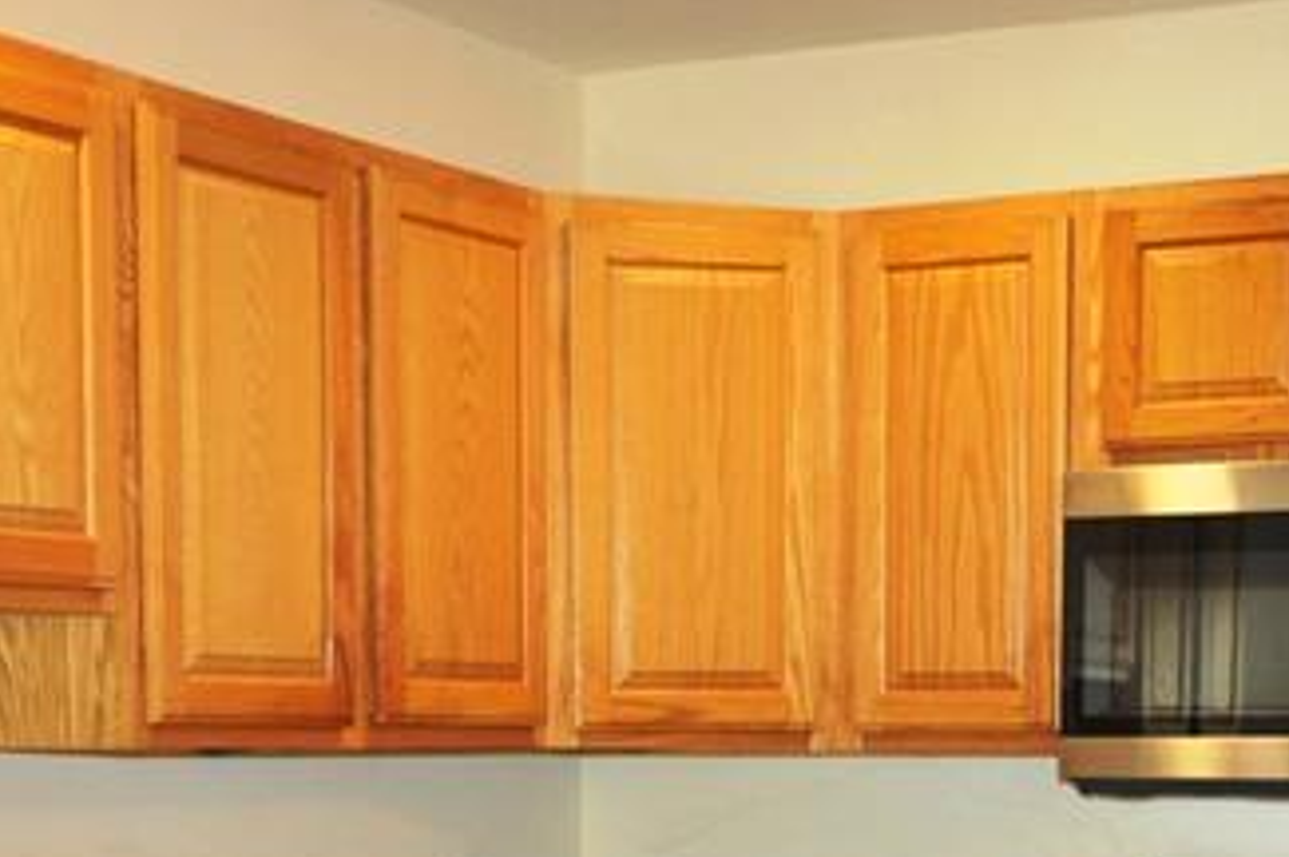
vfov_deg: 15.4
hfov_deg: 23.9
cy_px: 1059
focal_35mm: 85
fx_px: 3040
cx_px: 750
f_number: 3.5
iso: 800
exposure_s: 1/60
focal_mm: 18
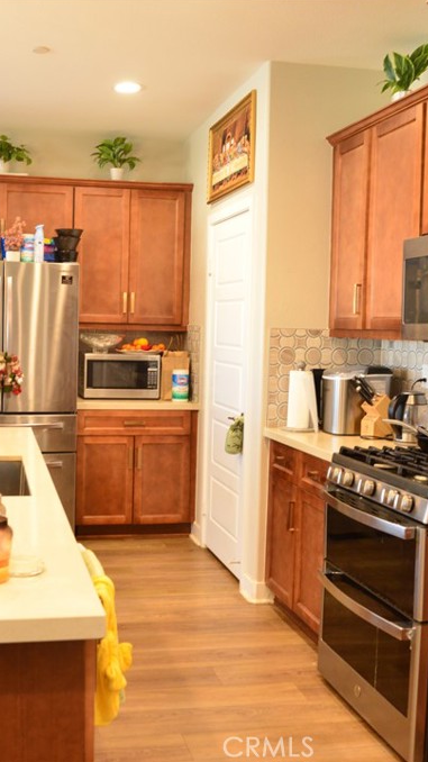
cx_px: 126
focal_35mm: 38
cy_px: 379
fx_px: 767
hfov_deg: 30.8
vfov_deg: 52.8
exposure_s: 1/25
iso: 2200
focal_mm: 24
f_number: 9
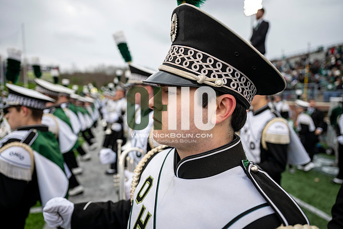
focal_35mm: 24
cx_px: 172
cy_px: 114
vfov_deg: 53.2
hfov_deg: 73.7
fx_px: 229
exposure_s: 1/500
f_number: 2.8
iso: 160
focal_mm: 24
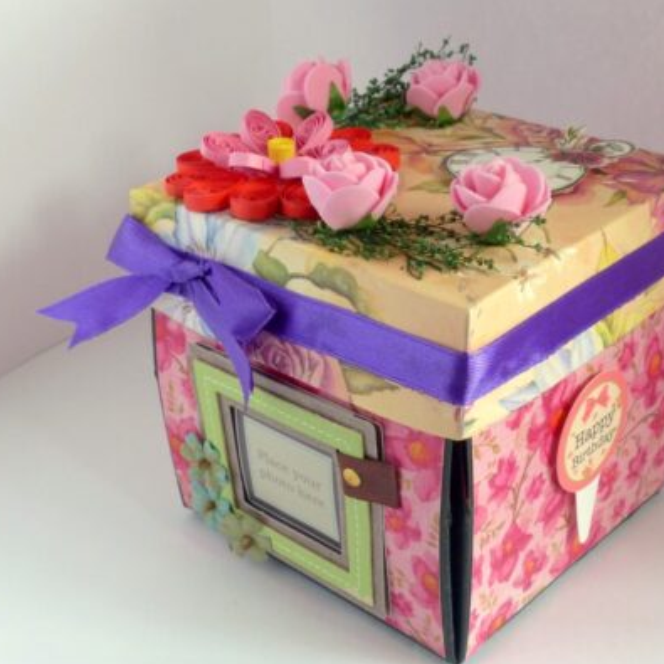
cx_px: 405
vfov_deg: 31.1
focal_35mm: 55
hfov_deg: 31.0
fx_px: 1194
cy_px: 348
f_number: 4.5
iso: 200
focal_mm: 7.4
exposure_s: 1/60
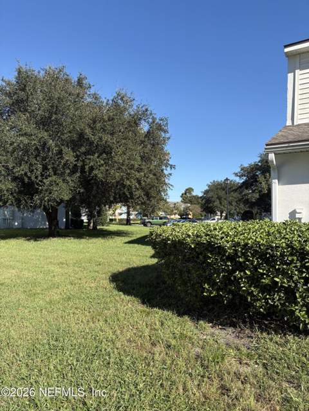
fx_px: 309
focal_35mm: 26
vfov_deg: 67.3
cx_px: 154
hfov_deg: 53.1
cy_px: 206
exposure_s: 1/2075
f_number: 1.6
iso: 50
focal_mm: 5.96
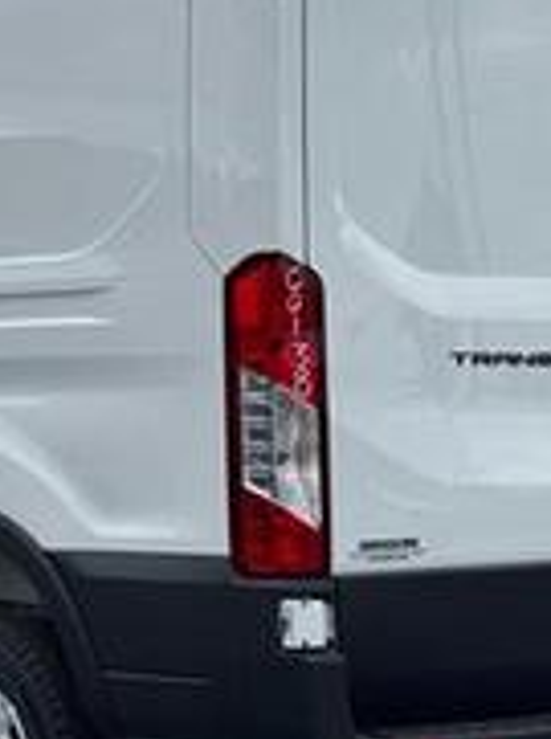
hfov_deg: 11.0
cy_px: 331
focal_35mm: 134
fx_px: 2854
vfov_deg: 14.7
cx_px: 110
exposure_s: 1/1637
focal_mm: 6.76
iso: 64
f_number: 1.78
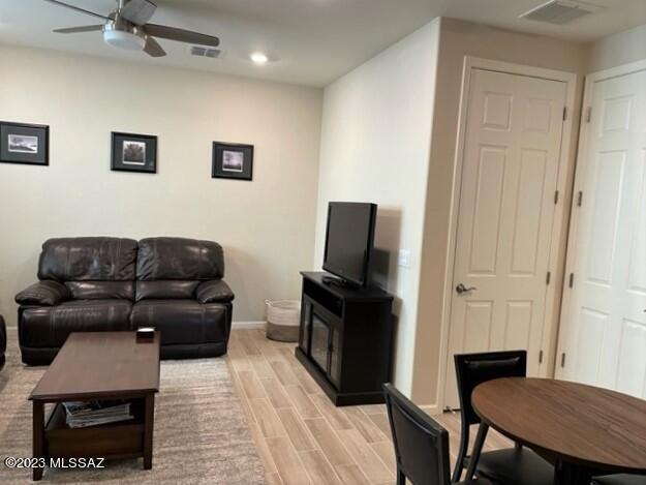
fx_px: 485
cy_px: 242
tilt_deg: -4.8
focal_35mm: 26
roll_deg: -2.1
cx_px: 323
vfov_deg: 53.1
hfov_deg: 67.3
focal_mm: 4.2
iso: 125
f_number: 1.6
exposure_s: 1/60
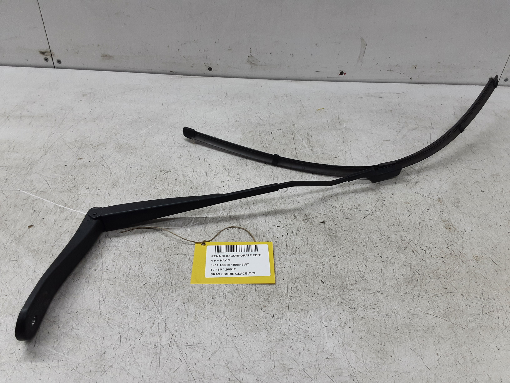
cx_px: 255
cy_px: 192
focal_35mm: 27
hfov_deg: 65.3
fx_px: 398
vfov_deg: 51.4
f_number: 1.9
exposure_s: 1/50
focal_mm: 2.91
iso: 64
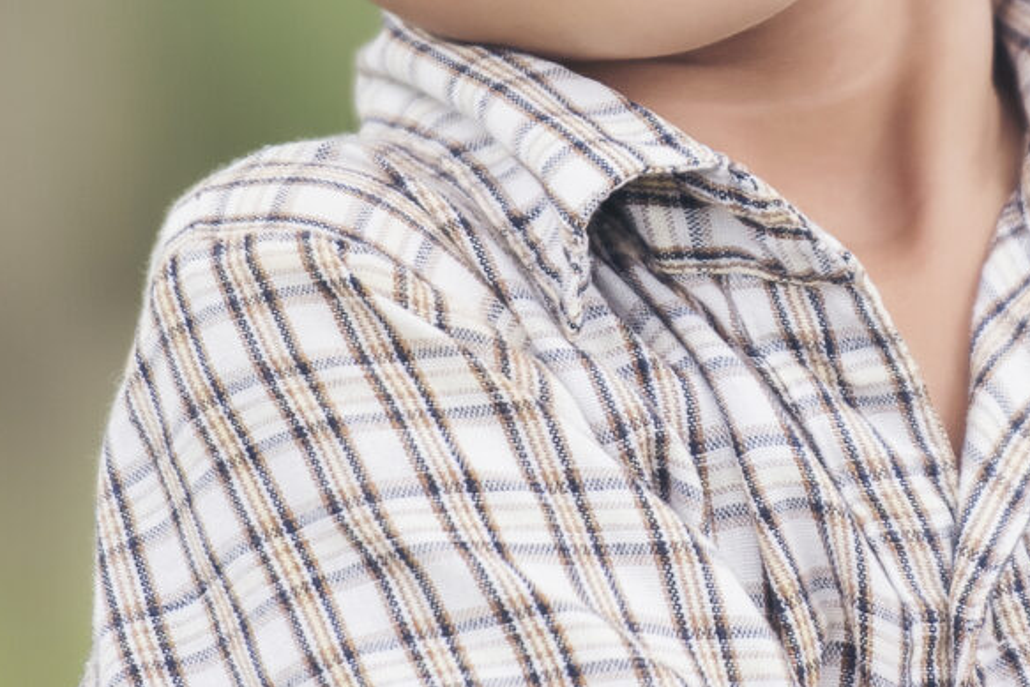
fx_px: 25125
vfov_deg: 1.6
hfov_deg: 2.3
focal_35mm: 878
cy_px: 153
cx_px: 1110
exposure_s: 1/320
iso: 400
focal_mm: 200
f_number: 2.8
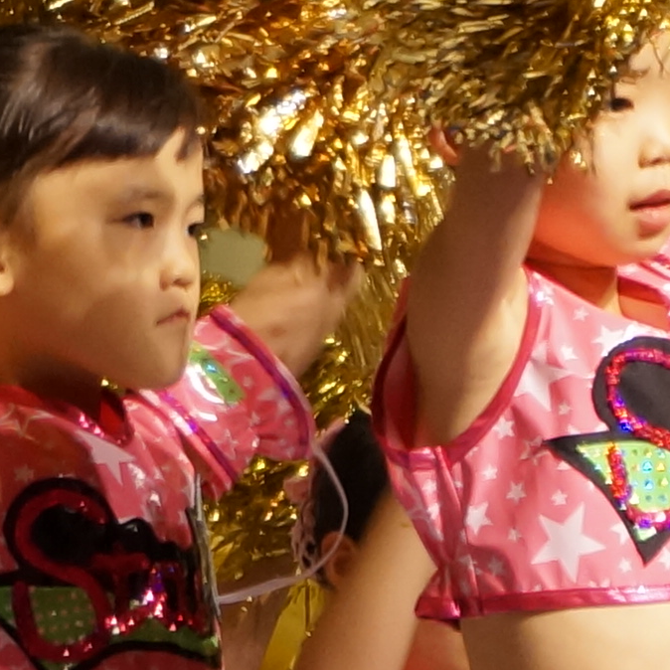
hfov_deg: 3.4
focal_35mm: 510
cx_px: -404
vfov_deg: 3.4
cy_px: 67
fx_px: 11170
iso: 500
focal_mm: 55
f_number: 5.6
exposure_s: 1/100
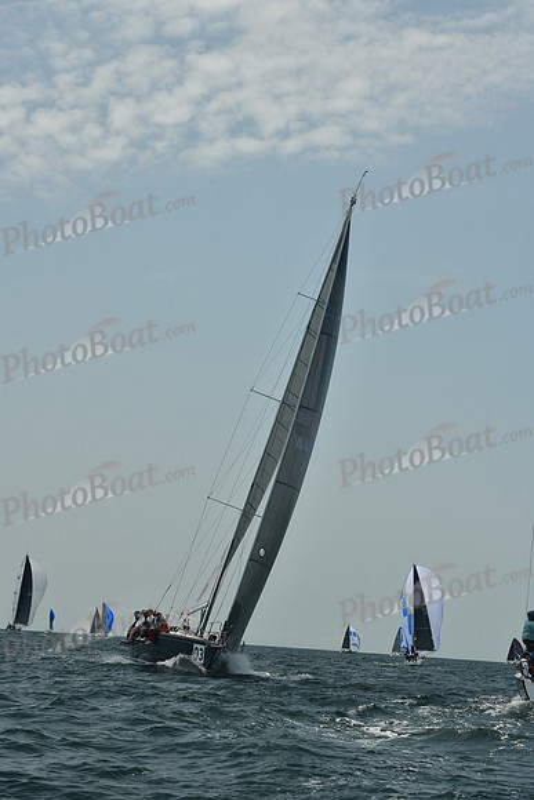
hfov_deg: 15.2
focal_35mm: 90
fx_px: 2001
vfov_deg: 22.6
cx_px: 267
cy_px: 400
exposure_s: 1/640
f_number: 9
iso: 320
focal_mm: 90
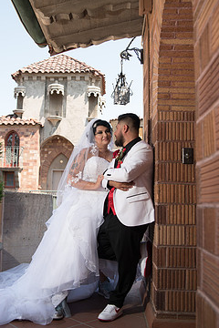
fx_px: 319
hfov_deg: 37.8
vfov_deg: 54.4
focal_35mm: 35
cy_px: 159
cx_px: 93
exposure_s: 1/250
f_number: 4.5
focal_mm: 28
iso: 100
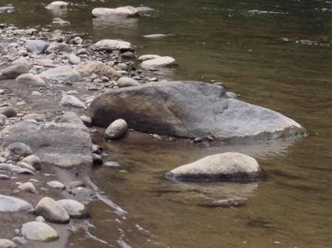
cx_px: -154
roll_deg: +0.6
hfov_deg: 14.5
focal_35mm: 128
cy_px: -200
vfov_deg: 10.8
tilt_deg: +2.1
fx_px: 1227
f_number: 2.4
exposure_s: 1/1042
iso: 50
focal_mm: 4.28
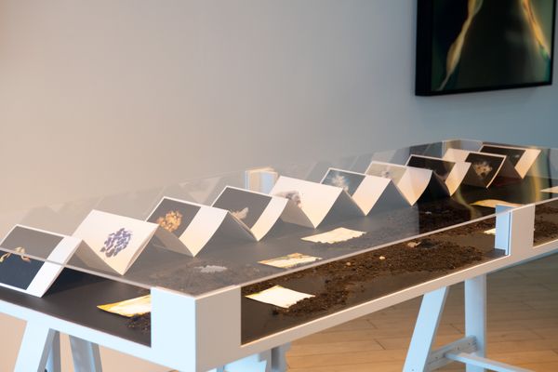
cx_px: 279
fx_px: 1085
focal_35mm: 70
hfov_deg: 28.8
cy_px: 186
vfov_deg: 19.5
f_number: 8
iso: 400
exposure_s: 1/30
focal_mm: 70
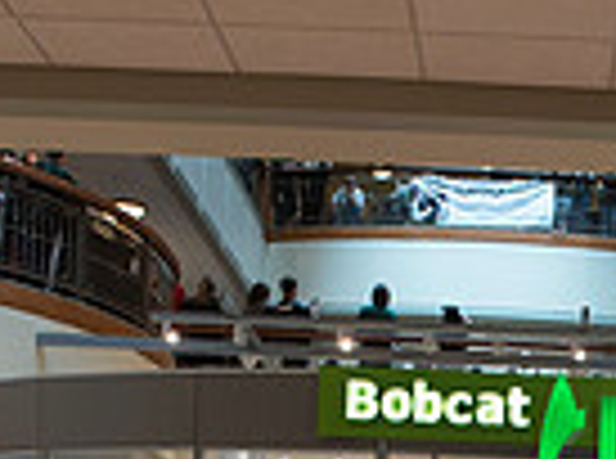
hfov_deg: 19.7
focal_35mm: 98
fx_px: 1739
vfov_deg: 13.5
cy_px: 830
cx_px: 558
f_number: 3.5
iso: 1600
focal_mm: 24
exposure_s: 1/250
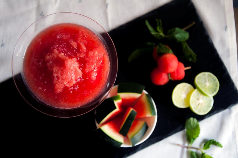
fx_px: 396
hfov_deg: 33.4
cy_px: 79
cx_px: 119
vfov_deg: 22.6
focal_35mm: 60
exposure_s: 1/25
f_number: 4.5
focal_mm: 40
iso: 400
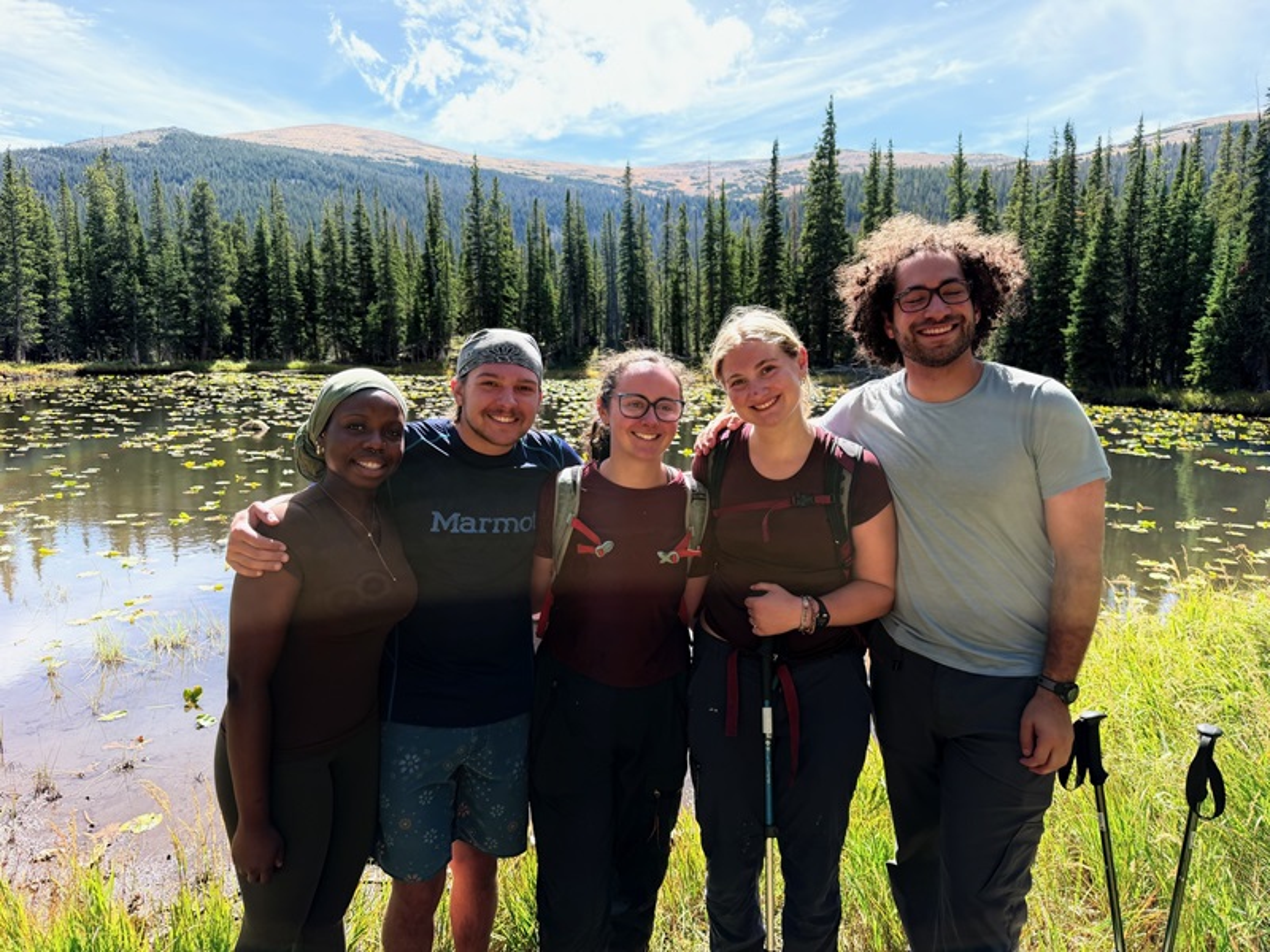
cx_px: 635
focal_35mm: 24
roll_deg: -0.7
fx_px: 881
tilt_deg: -5.5
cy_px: 476
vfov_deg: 56.8
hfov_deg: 71.6
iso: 100
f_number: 1.78
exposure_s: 1/1271
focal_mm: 6.76
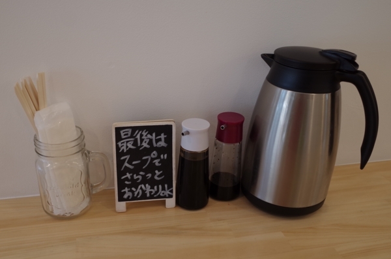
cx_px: 196
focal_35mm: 28
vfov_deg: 46.2
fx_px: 303
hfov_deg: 65.6
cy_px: 130
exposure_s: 1/50
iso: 100
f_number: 2.8
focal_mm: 18.3
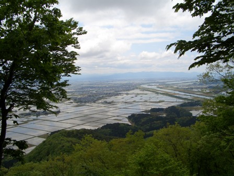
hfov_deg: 52.6
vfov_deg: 40.7
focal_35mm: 35
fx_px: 237
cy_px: 88
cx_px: 117
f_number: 4.3
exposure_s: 1/640
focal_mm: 5.8
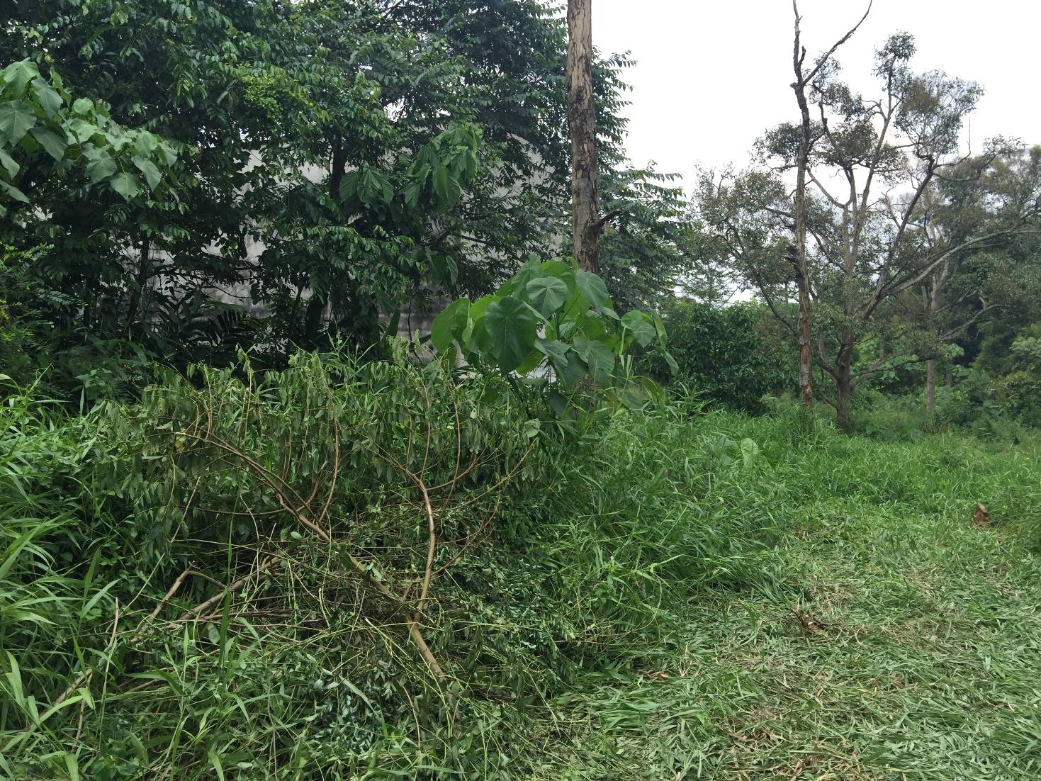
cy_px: 390
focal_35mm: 29
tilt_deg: -0.8
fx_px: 872
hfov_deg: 61.7
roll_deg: -0.9
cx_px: 520
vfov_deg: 48.2
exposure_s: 1/898
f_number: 2.2
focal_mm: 4.15
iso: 32
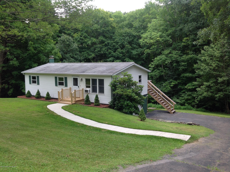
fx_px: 232
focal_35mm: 35
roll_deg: +0.6
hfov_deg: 52.7
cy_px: 86
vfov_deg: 40.6
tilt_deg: -6.3
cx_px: 115
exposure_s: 1/151
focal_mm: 4.28
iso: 50
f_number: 2.4
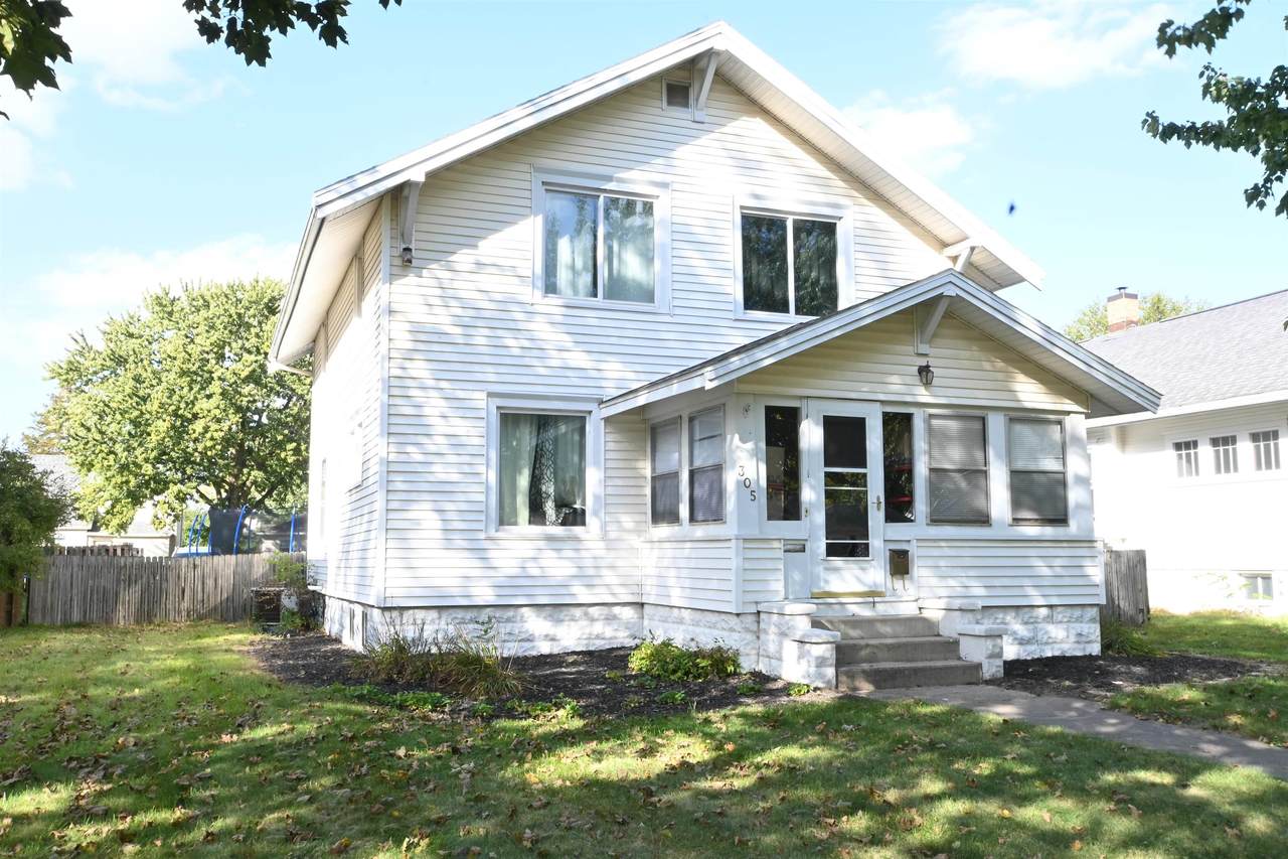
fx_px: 1127
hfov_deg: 59.5
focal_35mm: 32
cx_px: 644
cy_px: 430
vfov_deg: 41.7
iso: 450
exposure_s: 1/30
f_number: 22
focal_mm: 21
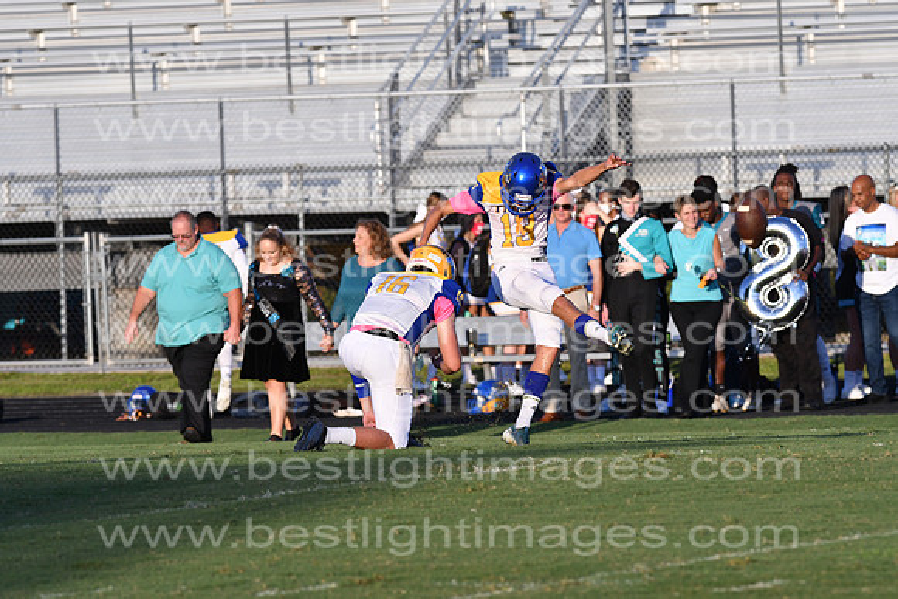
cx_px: 449
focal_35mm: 450
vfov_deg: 3.1
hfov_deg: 4.6
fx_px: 11227
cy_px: 300
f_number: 5.6
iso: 400
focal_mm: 300
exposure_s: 1/1600
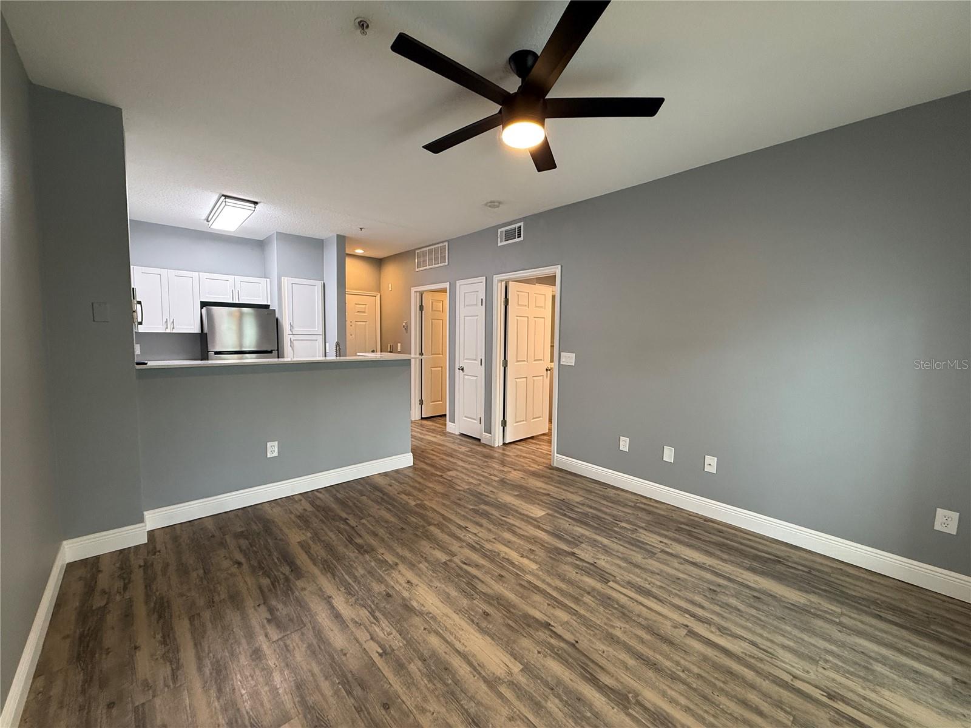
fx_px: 393
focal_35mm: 14
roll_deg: -0.2
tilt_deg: -3.9
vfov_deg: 85.7
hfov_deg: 102.1
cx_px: 486
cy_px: 364
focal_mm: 2.22
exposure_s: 1/60
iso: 200
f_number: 2.2
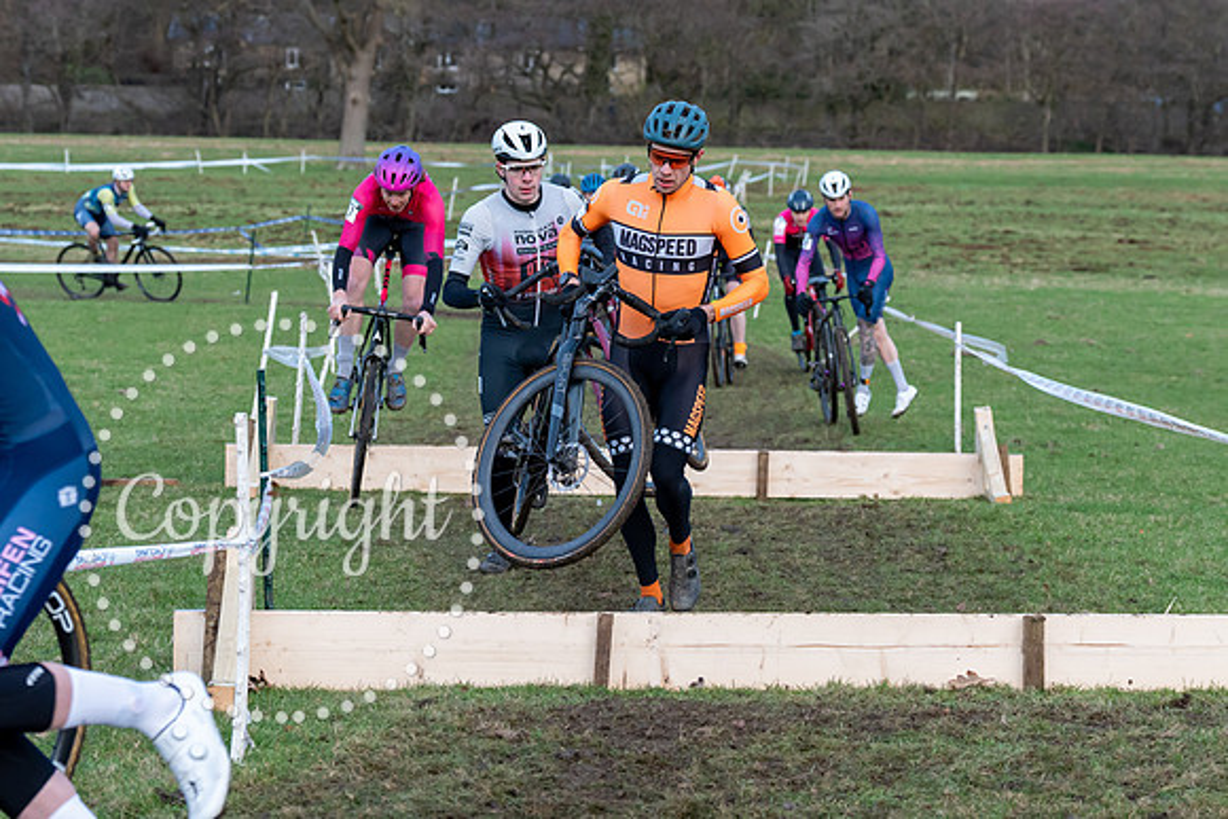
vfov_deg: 13.5
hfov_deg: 20.2
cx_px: 688
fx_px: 3451
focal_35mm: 101
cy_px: 239
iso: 2000
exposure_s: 1/1000
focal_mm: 70
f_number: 4
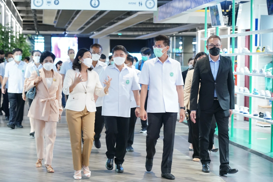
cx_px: 136
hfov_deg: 23.4
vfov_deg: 15.7
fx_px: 660
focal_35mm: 87
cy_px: 91
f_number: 4
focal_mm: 87
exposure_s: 1/125
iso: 3200
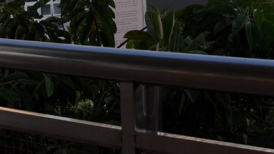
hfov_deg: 22.0
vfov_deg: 11.7
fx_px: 697
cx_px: 61
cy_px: -123
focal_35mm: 96
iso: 400
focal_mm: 20
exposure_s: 1/250
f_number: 8
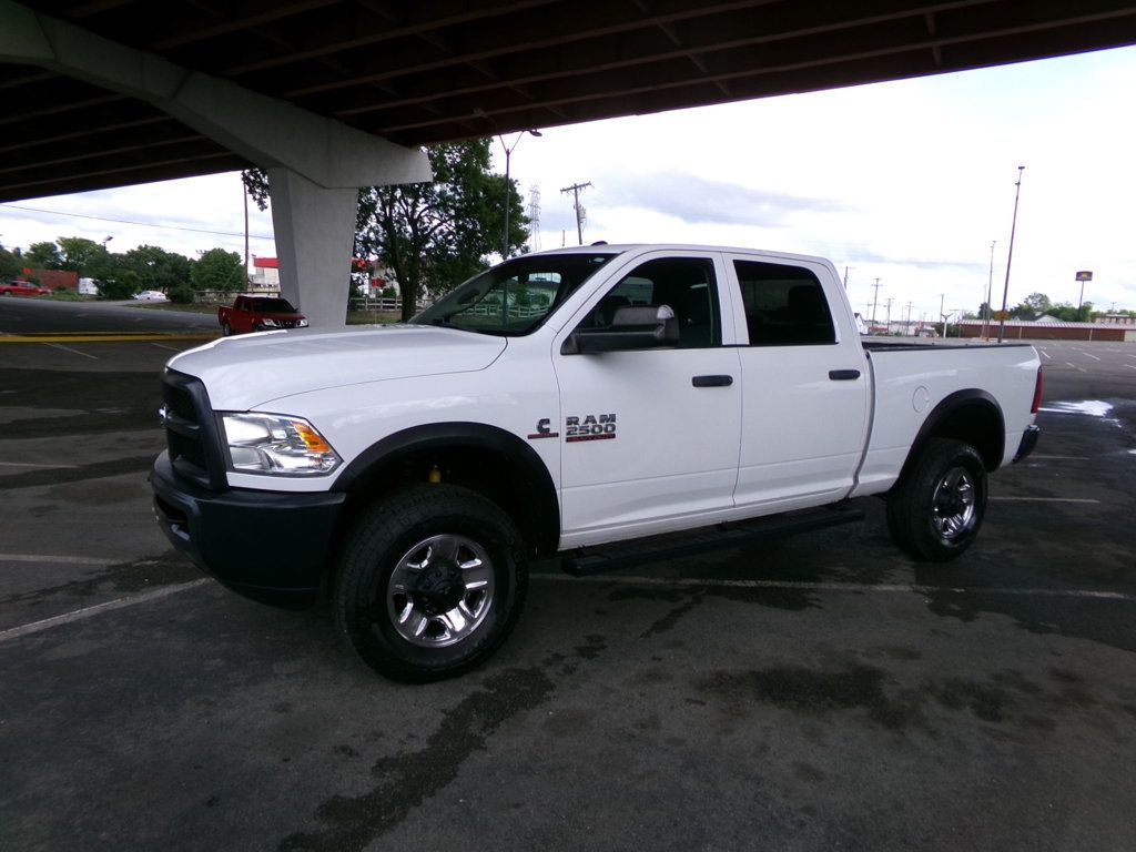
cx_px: 568
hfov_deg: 71.6
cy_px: 426
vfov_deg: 56.8
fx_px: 788
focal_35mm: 24
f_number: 11.07
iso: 124
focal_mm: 4.3
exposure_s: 1/60
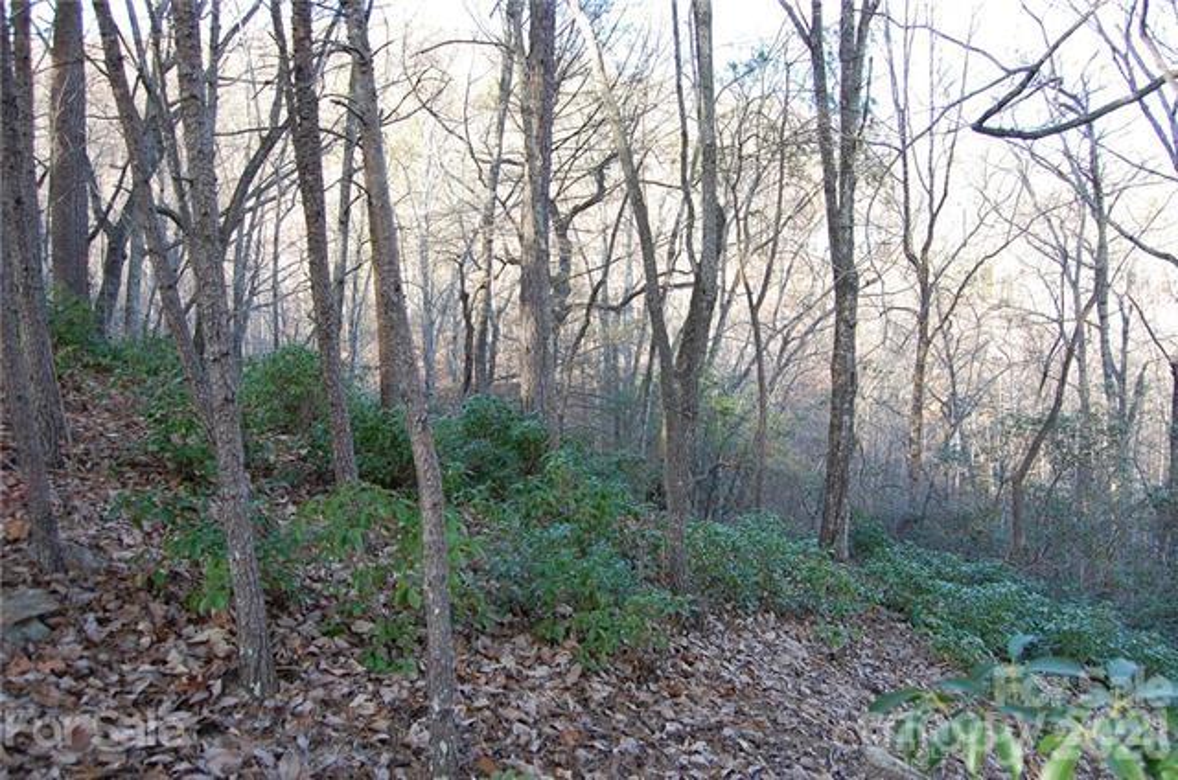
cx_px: 589
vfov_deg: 47.7
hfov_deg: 67.5
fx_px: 882
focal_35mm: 27
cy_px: 390
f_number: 5
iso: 400
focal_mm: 18
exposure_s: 1/100
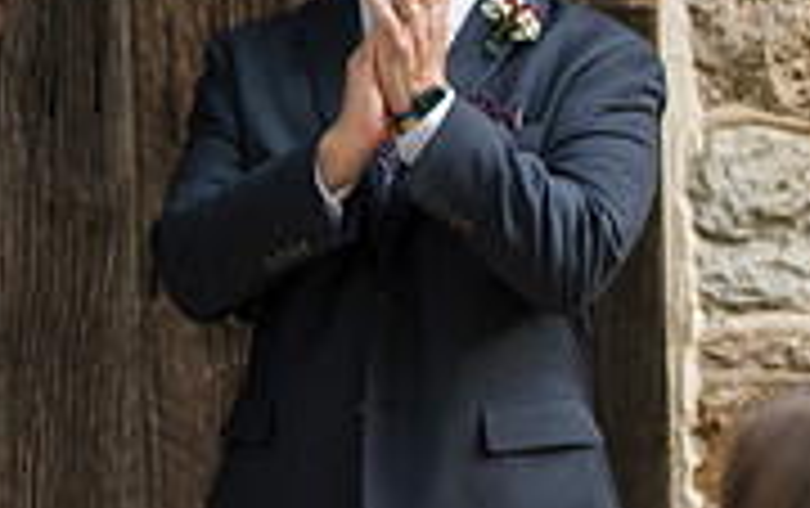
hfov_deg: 5.0
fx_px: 9106
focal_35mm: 412
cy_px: 227
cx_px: -486
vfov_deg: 3.2
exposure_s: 1/250
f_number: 3.5
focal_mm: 120
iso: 800
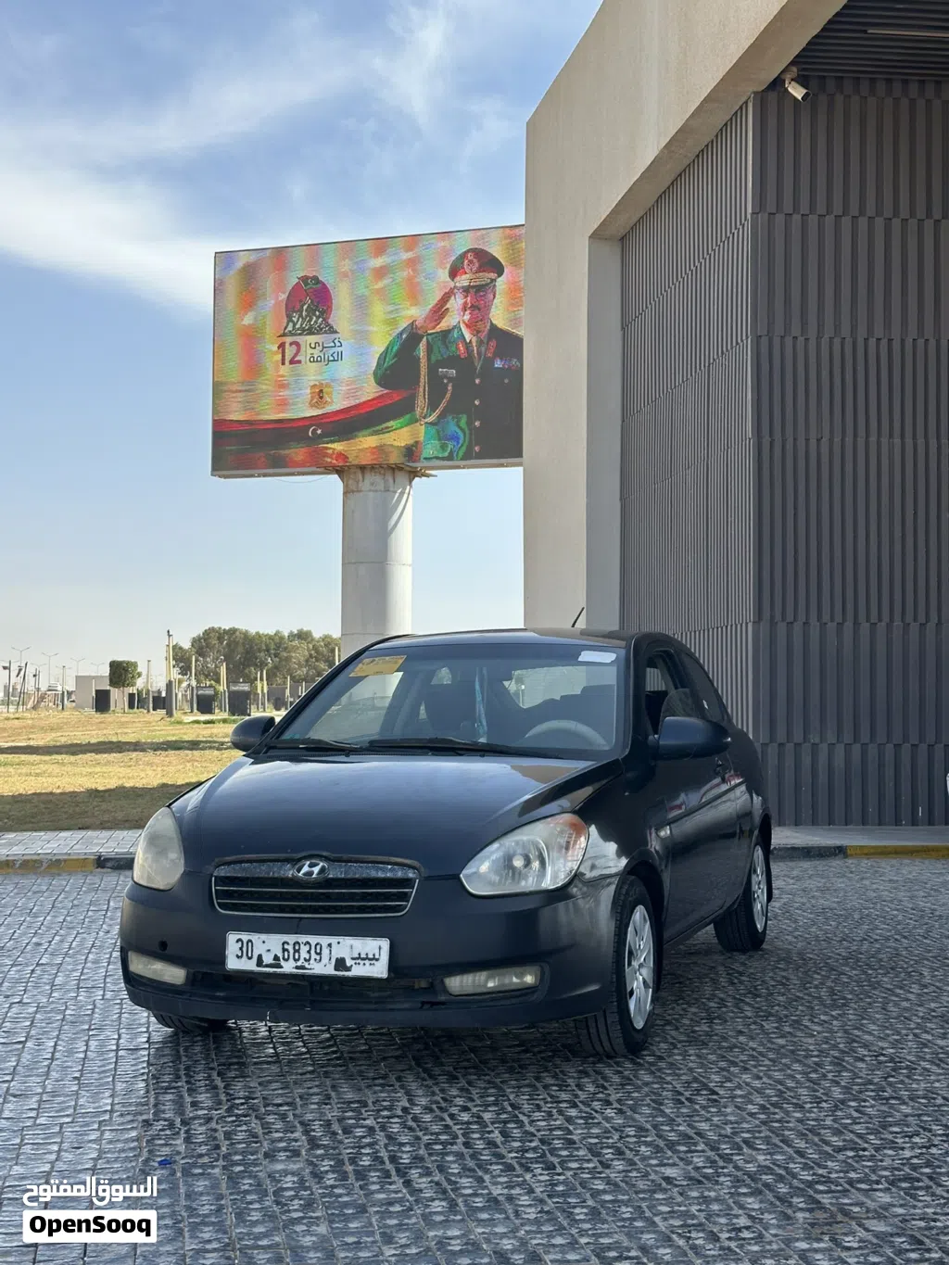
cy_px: 632
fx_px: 1754
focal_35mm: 48
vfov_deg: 39.7
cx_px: 474
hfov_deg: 30.3
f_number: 1.78
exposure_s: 1/2732
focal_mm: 6.86
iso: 64
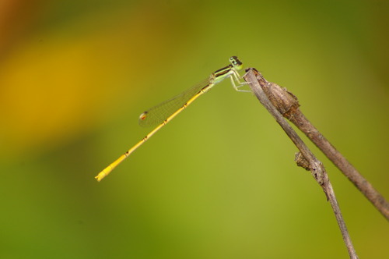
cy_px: 130
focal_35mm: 450
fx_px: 4856
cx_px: 194
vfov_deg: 3.0
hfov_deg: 4.6
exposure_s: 1/350
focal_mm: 300
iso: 400
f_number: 8
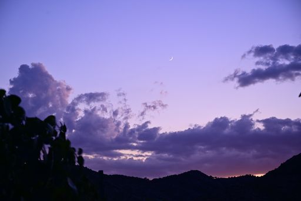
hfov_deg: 29.7
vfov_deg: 20.0
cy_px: 100
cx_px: 150
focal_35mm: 68
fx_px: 568
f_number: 4.8
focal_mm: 68
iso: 560
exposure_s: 1/10
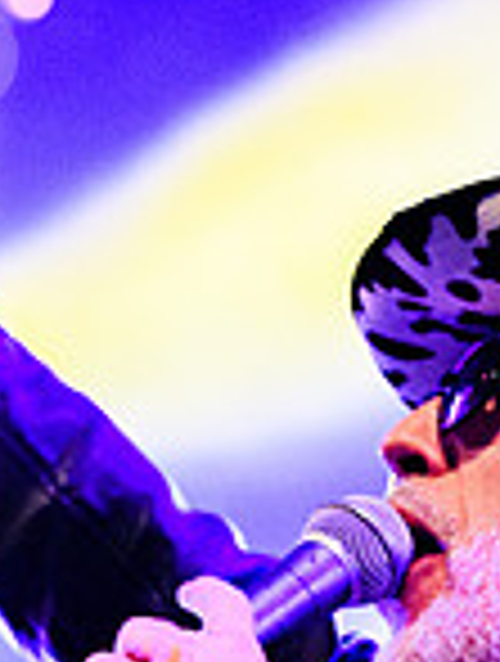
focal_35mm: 424
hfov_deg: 3.5
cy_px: 624
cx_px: 626
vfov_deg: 4.7
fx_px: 8131
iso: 2500
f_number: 4
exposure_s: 1/400
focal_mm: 112
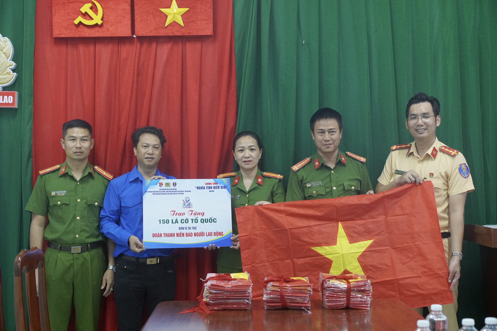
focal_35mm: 57
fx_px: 787
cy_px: 166
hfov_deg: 35.1
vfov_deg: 23.8
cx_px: 248
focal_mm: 38
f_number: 4
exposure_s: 1/160
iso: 3200
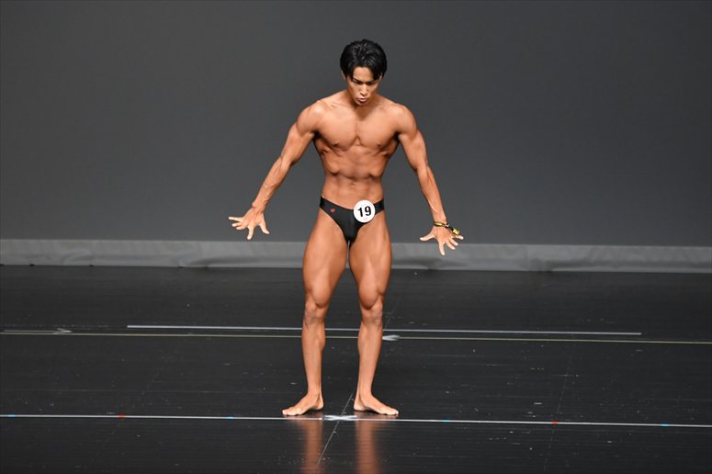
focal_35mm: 315
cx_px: 356
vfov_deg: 4.4
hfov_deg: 6.5
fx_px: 6227
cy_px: 237
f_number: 5.6
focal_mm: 210
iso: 2500
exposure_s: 1/400
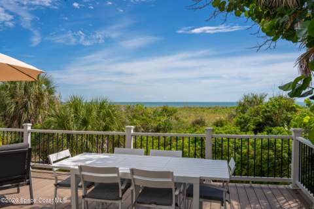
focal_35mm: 29
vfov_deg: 45.4
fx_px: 249
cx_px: 157
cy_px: 104
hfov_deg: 64.4
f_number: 8
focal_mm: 28
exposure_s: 1/250
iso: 100
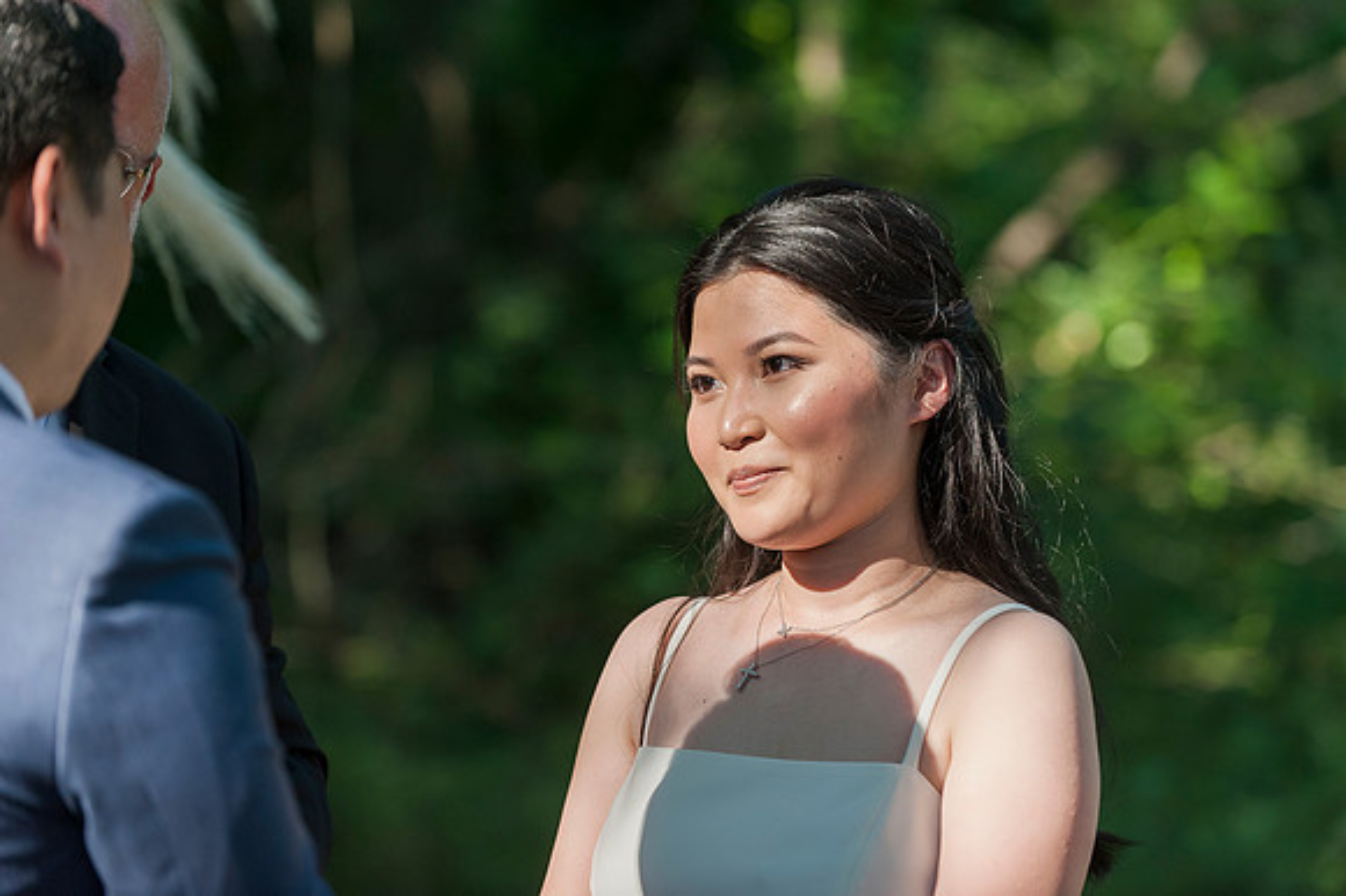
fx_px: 4858
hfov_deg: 15.8
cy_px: 448
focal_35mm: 130
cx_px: 673
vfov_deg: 10.5
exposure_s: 1/2000
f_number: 3.5
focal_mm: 130
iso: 800
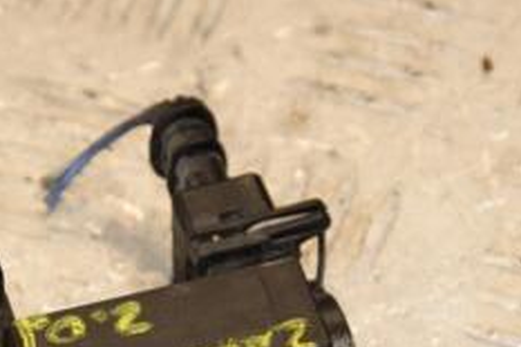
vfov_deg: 3.4
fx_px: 5876
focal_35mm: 406
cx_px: 92
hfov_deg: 5.1
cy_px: 374
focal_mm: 105
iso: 800
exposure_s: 1/200
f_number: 9
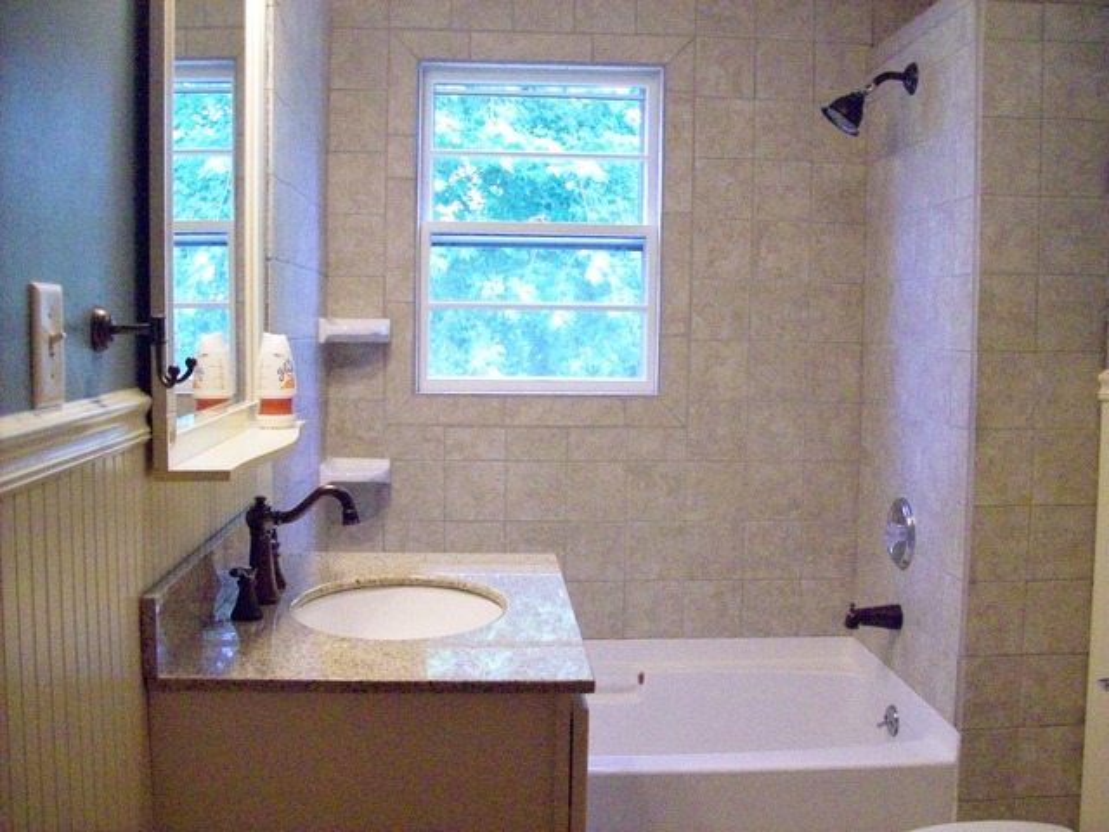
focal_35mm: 36
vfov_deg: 39.7
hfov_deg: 51.4
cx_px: 554
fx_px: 1153
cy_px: 416
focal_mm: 6
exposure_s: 1/128
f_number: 2.7
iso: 508
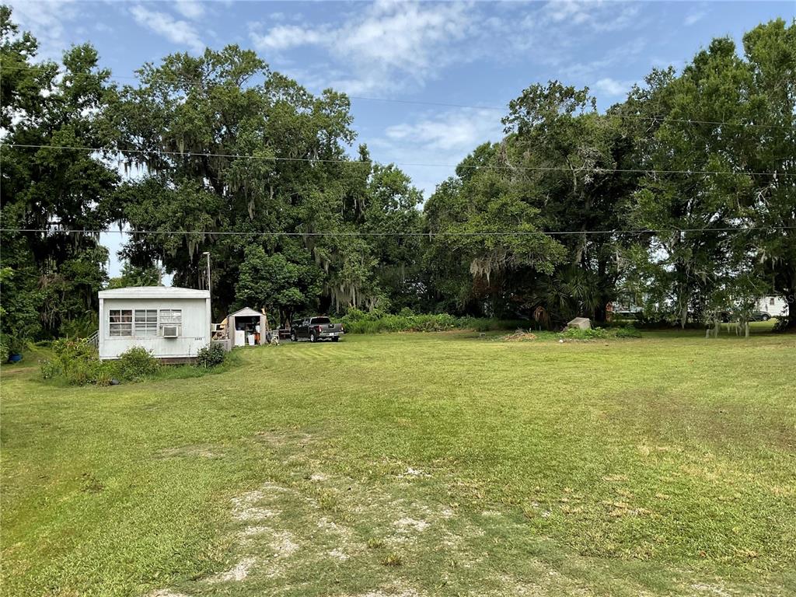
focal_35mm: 29
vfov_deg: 48.2
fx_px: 667
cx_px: 398
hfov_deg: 61.7
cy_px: 298
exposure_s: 1/912
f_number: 1.8
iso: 16
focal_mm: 3
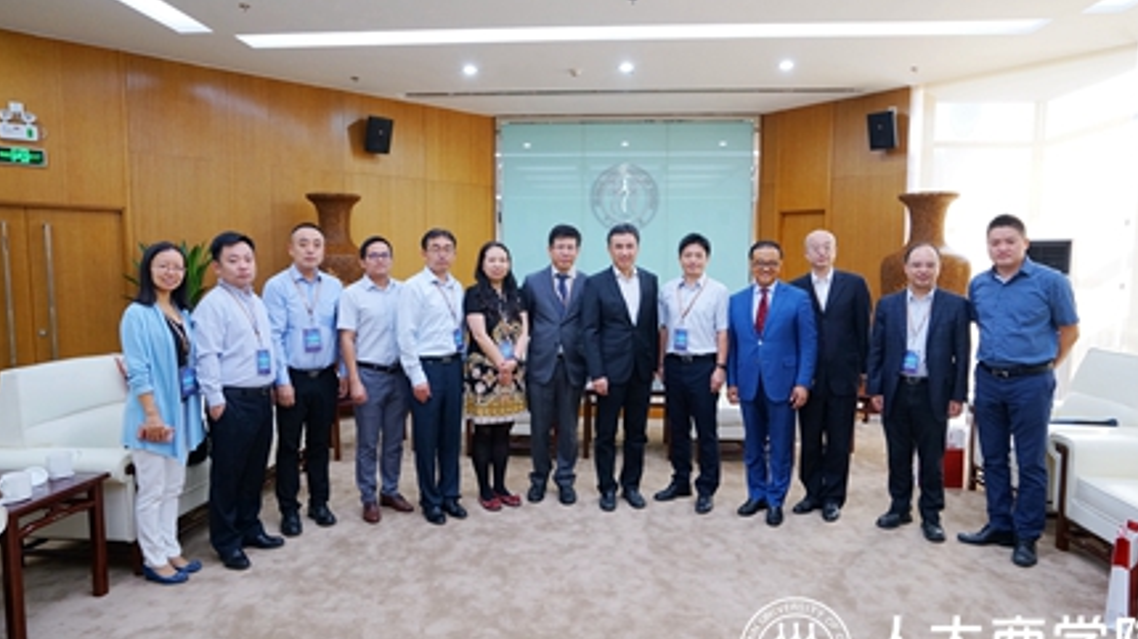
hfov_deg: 81.2
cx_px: 581
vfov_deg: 51.4
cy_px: 321
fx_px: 664
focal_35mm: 22
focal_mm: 20
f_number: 6.3
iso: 2000
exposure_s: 1/50
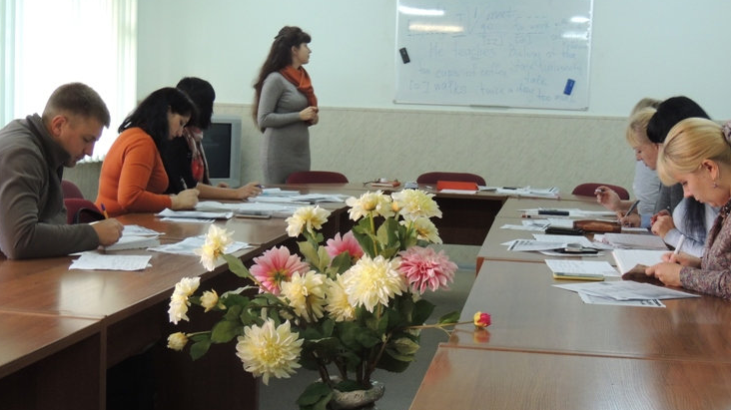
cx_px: 378
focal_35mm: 56
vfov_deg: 21.4
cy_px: 221
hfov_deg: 37.2
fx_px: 1085
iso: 400
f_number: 3.5
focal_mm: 8.3
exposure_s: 1/20
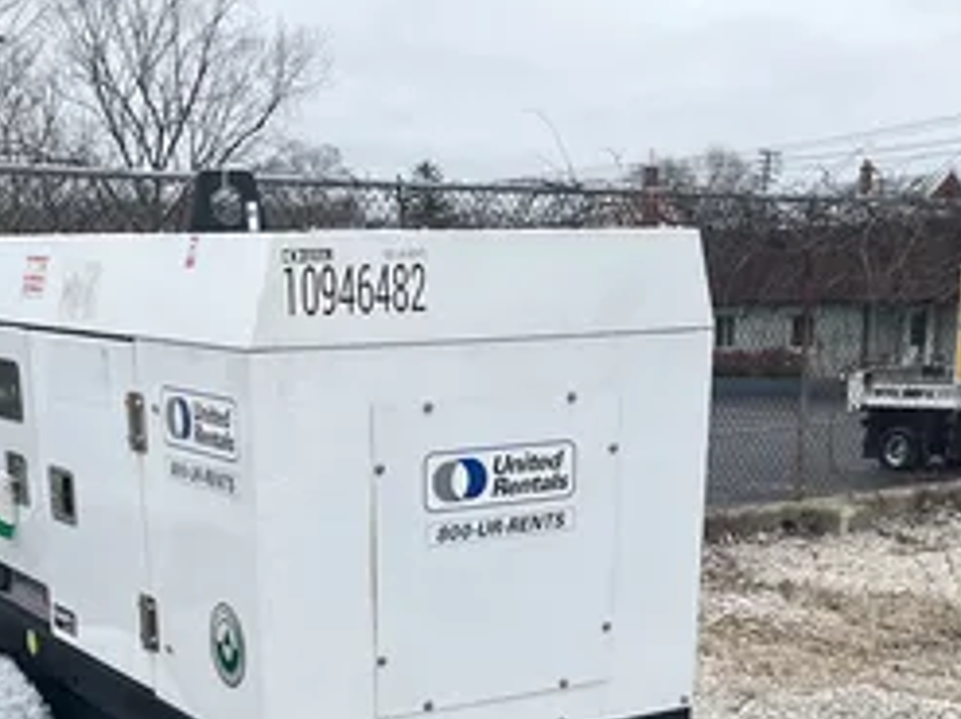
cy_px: 779
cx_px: 377
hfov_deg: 33.1
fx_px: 1609
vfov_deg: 23.7
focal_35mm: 58
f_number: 1.6
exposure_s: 1/913
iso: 50
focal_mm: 5.1
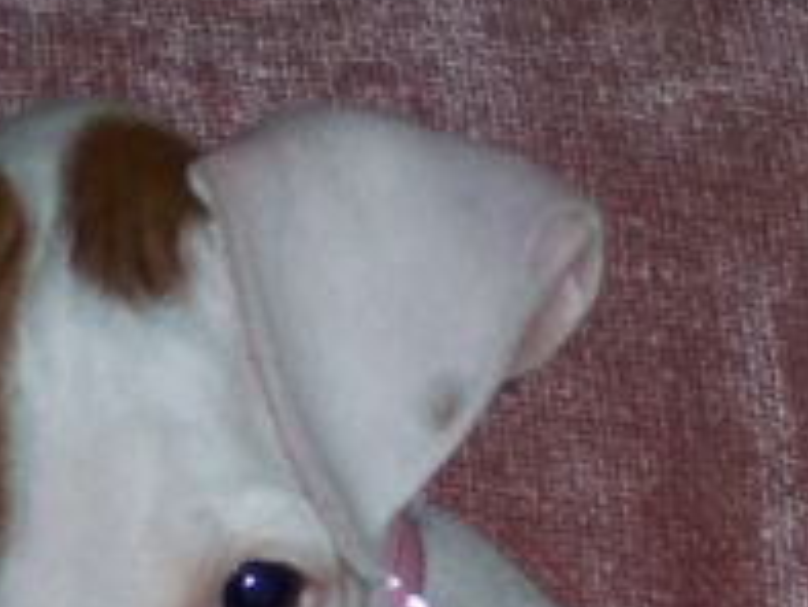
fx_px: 8642
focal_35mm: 370
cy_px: 722
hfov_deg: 5.4
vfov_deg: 4.0
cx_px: 197
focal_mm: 24
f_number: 4.8
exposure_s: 1/90
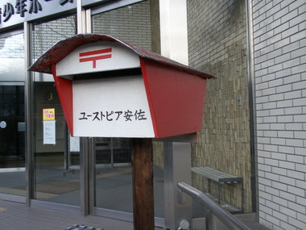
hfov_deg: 50.1
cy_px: 115
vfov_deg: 38.7
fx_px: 327
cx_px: 153
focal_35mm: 37
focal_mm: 6.6
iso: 64
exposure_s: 1/60
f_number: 3.5
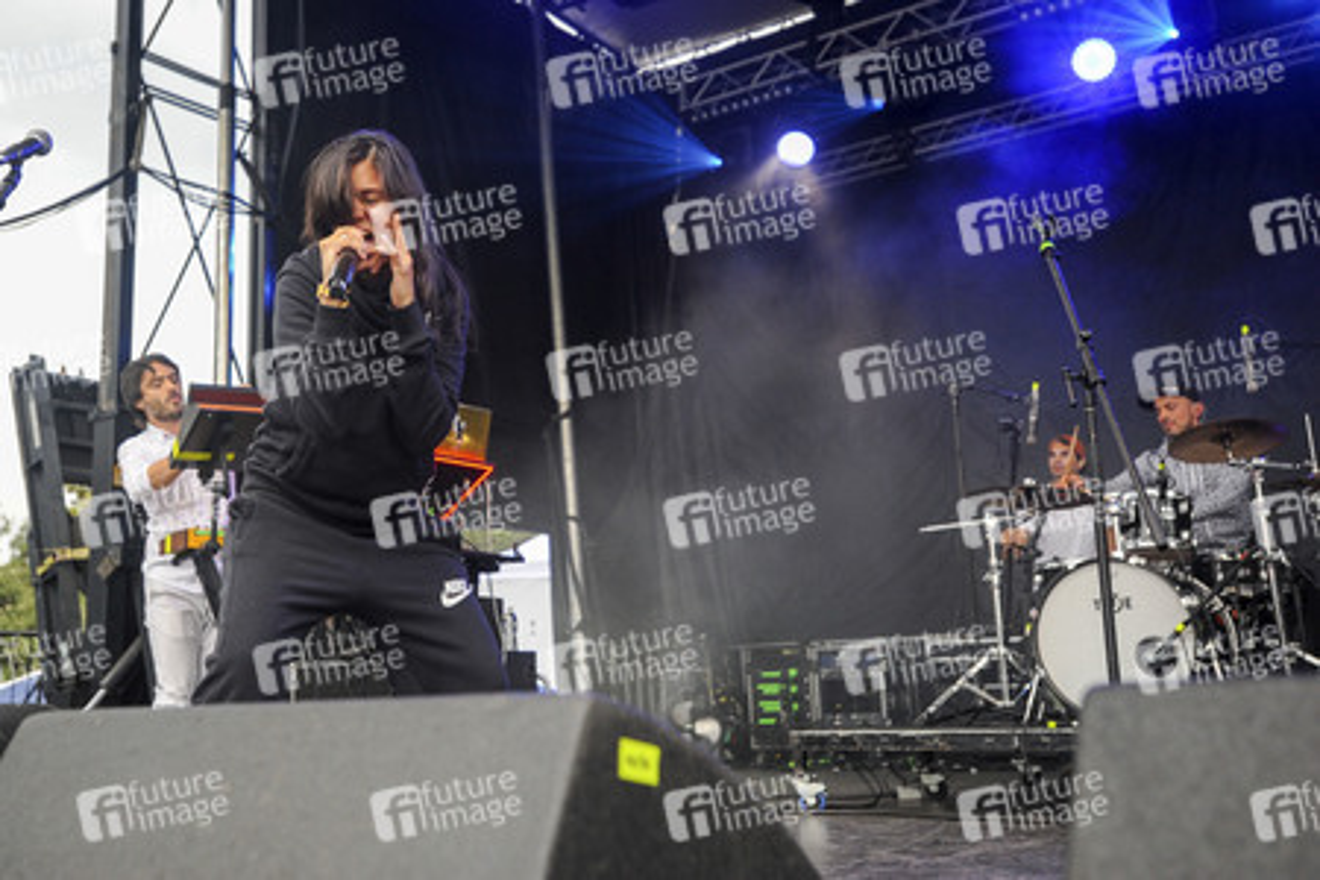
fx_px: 1283
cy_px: 440
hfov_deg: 54.4
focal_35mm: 35
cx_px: 660
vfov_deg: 37.9
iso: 1250
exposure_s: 1/800
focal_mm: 35
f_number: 3.2
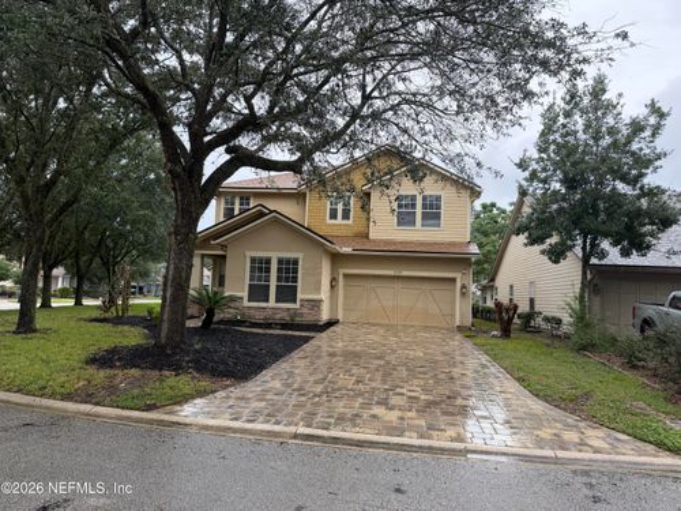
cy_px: 256
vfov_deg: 56.8
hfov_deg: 71.6
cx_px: 340
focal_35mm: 24
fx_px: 472
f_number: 1.78
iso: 100
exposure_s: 1/1032
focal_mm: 6.76
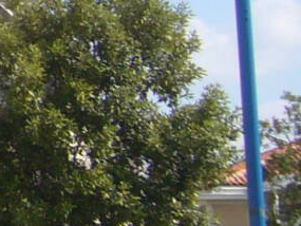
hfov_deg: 7.6
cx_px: -527
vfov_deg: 6.2
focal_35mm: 236
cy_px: -176
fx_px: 2053
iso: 80
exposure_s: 1/250
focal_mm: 5.8
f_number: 5.6
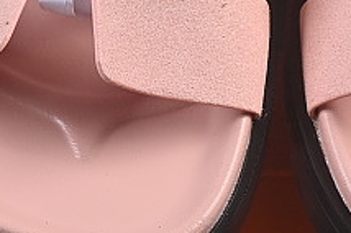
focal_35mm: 379
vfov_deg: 3.6
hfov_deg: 5.4
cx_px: 307
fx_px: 3690
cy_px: -61
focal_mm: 50
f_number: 8
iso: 160
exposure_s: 1/80
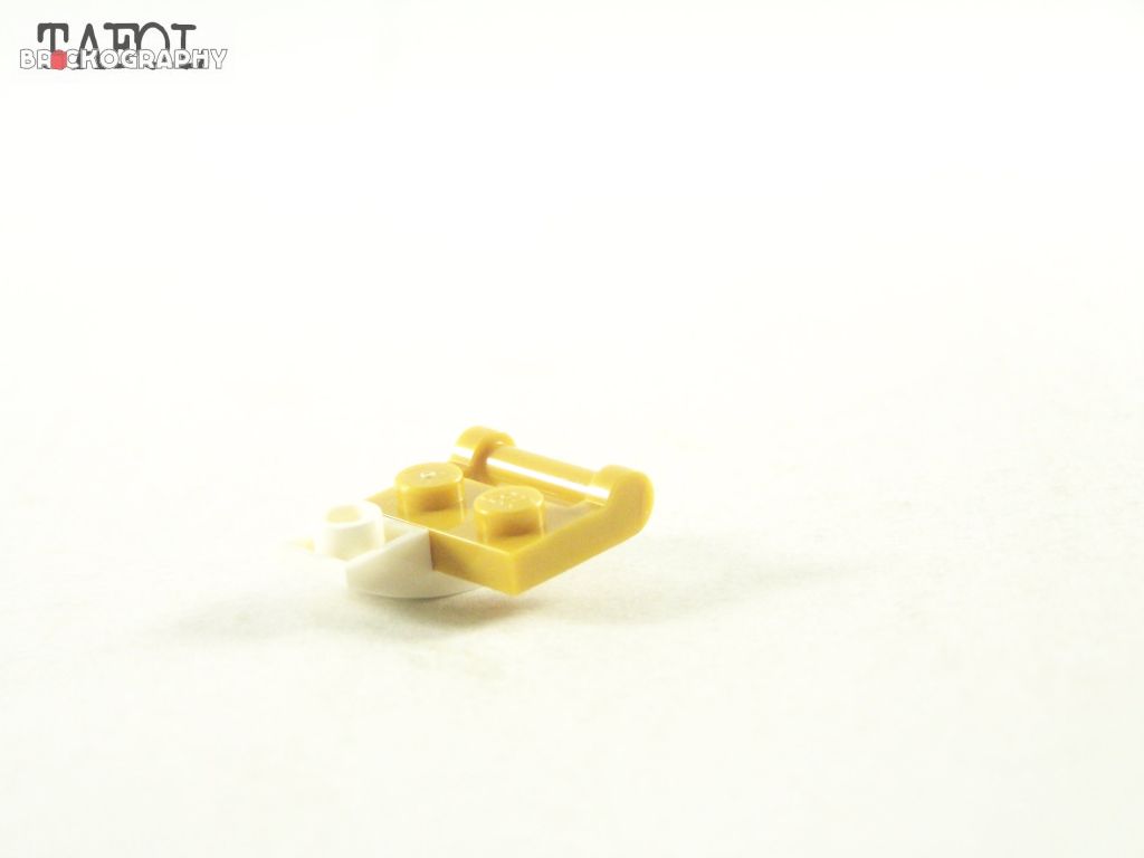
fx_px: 3470
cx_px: 572
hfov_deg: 18.7
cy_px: 429
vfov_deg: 14.1
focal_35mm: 105
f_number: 3.2
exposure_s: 1/60
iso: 400
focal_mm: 17.5
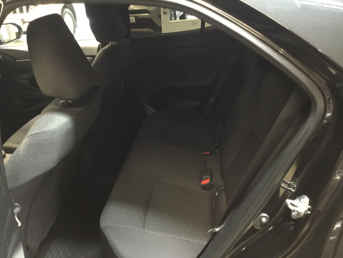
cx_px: 172
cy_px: 129
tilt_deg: -27.8
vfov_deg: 45.4
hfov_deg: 58.4
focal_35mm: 31
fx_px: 307
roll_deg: +4.0
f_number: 2.4
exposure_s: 1/17
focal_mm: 3.3
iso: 500
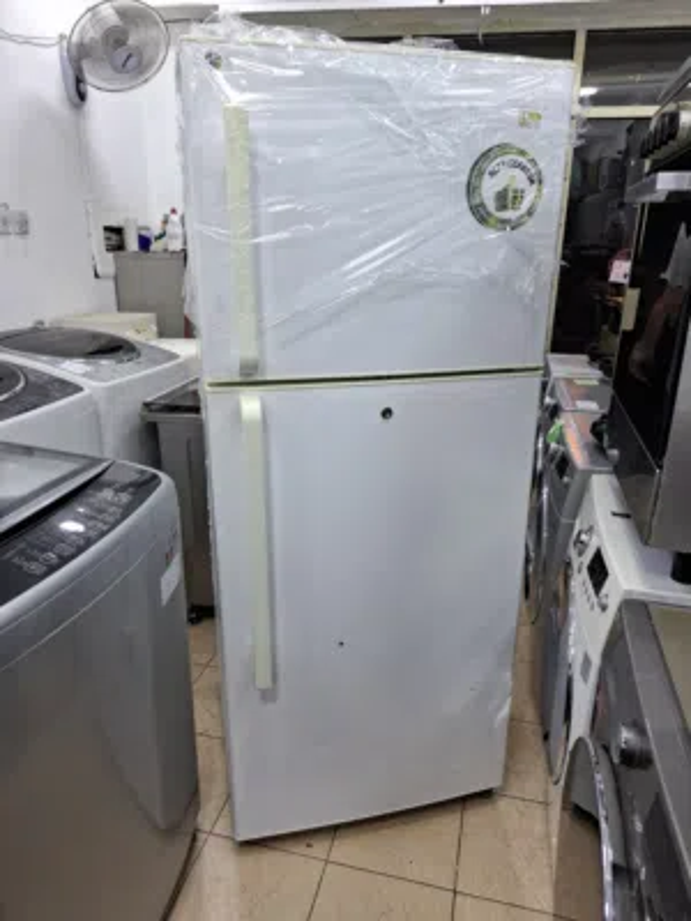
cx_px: 346
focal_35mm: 23
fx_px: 612
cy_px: 460
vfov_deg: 73.9
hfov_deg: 58.9
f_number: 1.8
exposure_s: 1/100
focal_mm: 5.54
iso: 80
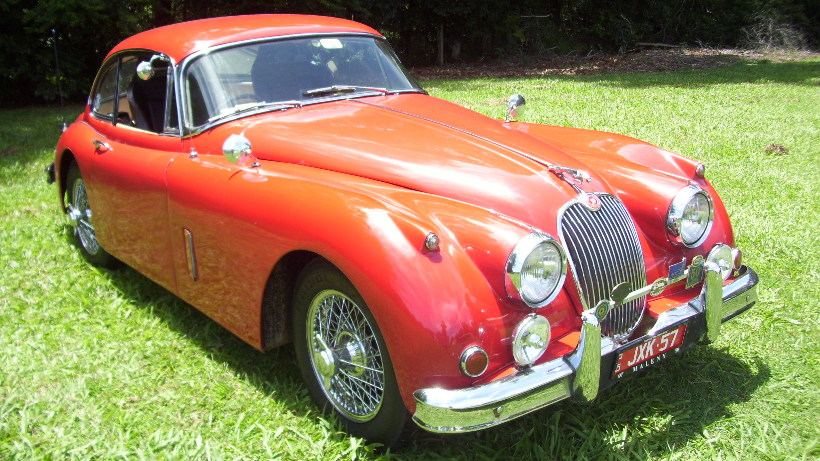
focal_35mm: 38
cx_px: 404
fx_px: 826
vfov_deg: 31.0
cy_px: 292
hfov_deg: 52.8
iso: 80
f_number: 2.9
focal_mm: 5.7
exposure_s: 1/320
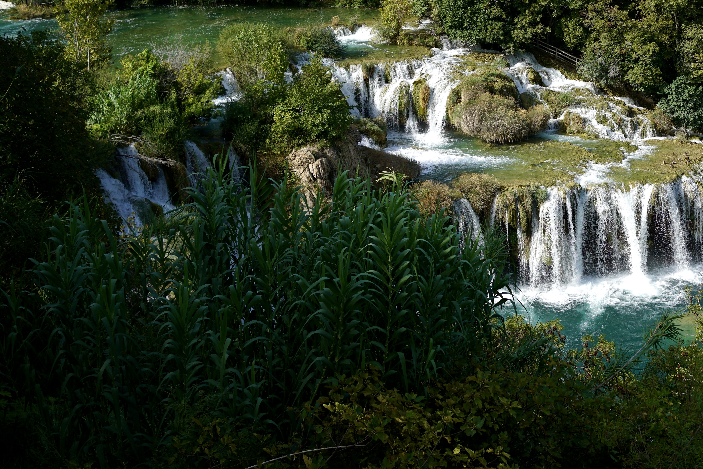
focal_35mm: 61
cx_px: 579
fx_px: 1191
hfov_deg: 31.9
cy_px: 173
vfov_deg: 22.2
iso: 200
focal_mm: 35
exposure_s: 1/1250
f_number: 4.5
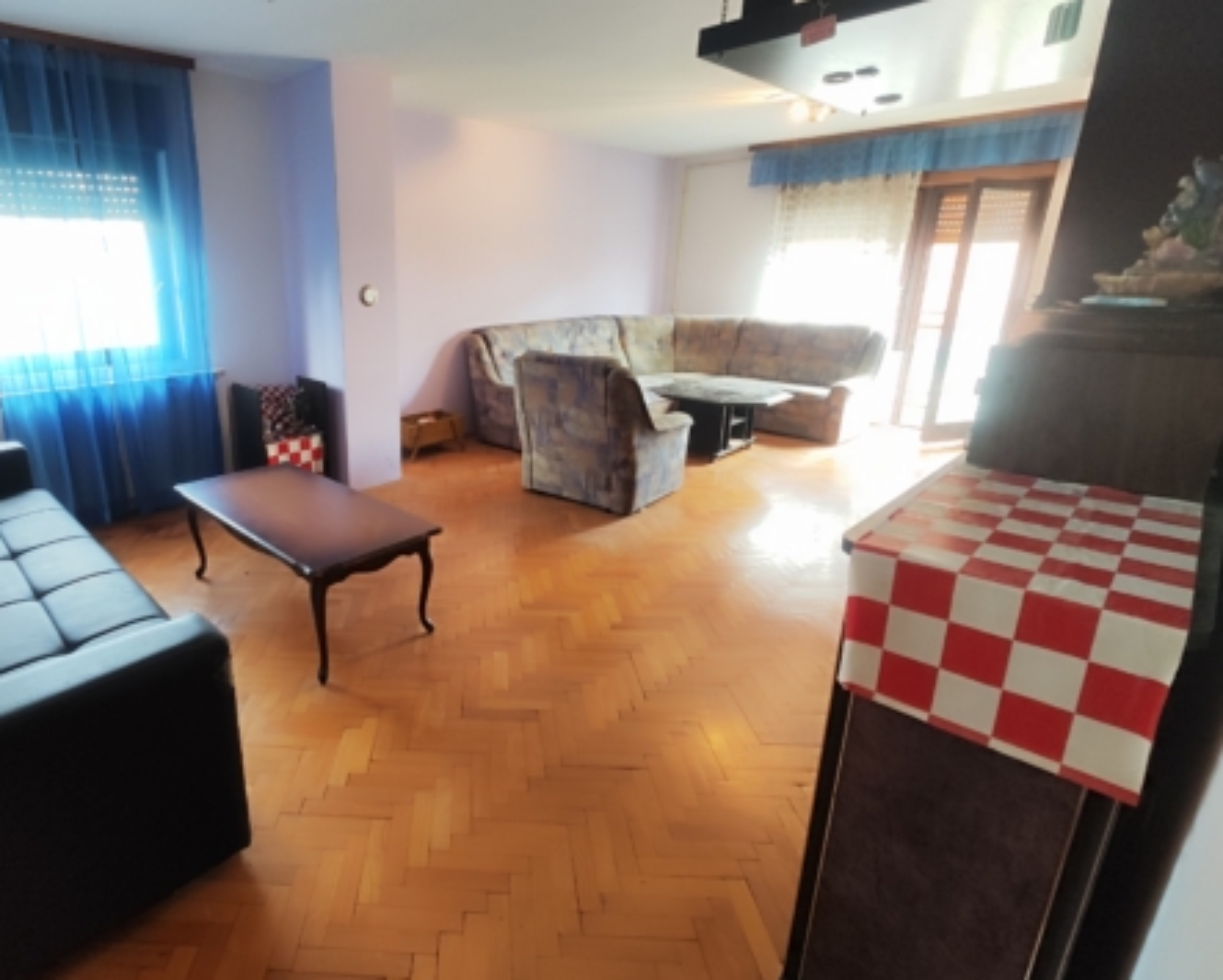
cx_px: 444
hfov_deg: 84.3
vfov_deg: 73.8
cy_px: 461
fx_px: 652
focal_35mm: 18
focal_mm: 2.16
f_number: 2.2
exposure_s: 1/25.4
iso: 315
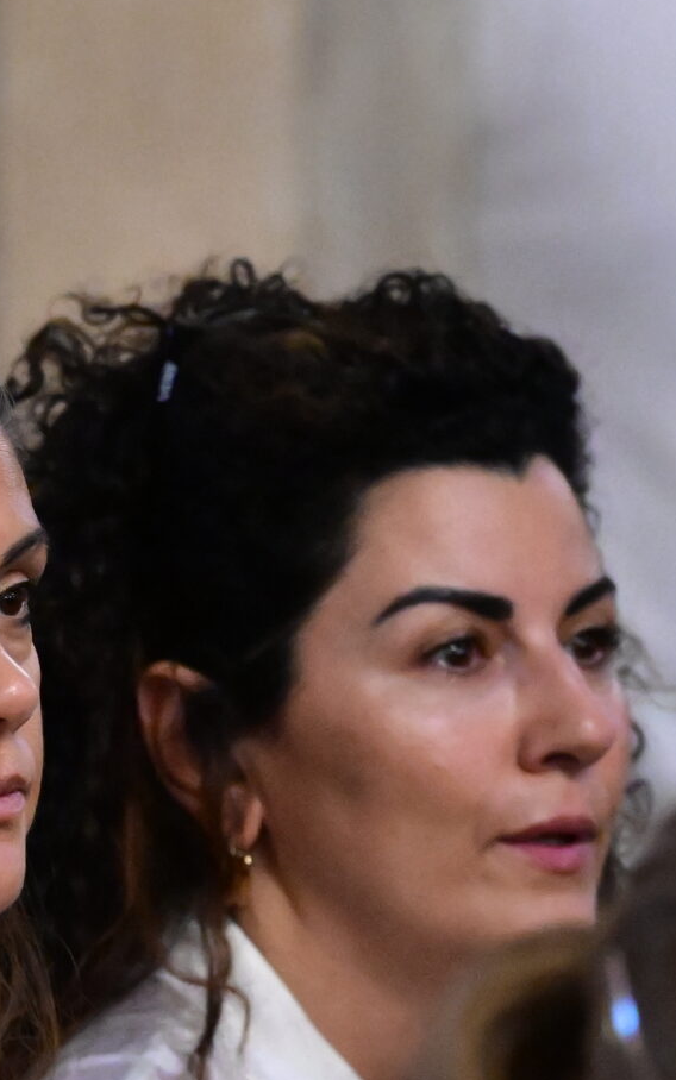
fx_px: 25393
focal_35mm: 862
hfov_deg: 1.5
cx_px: -258
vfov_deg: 2.4
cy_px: 683
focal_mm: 200
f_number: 4
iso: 8000
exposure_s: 1/160
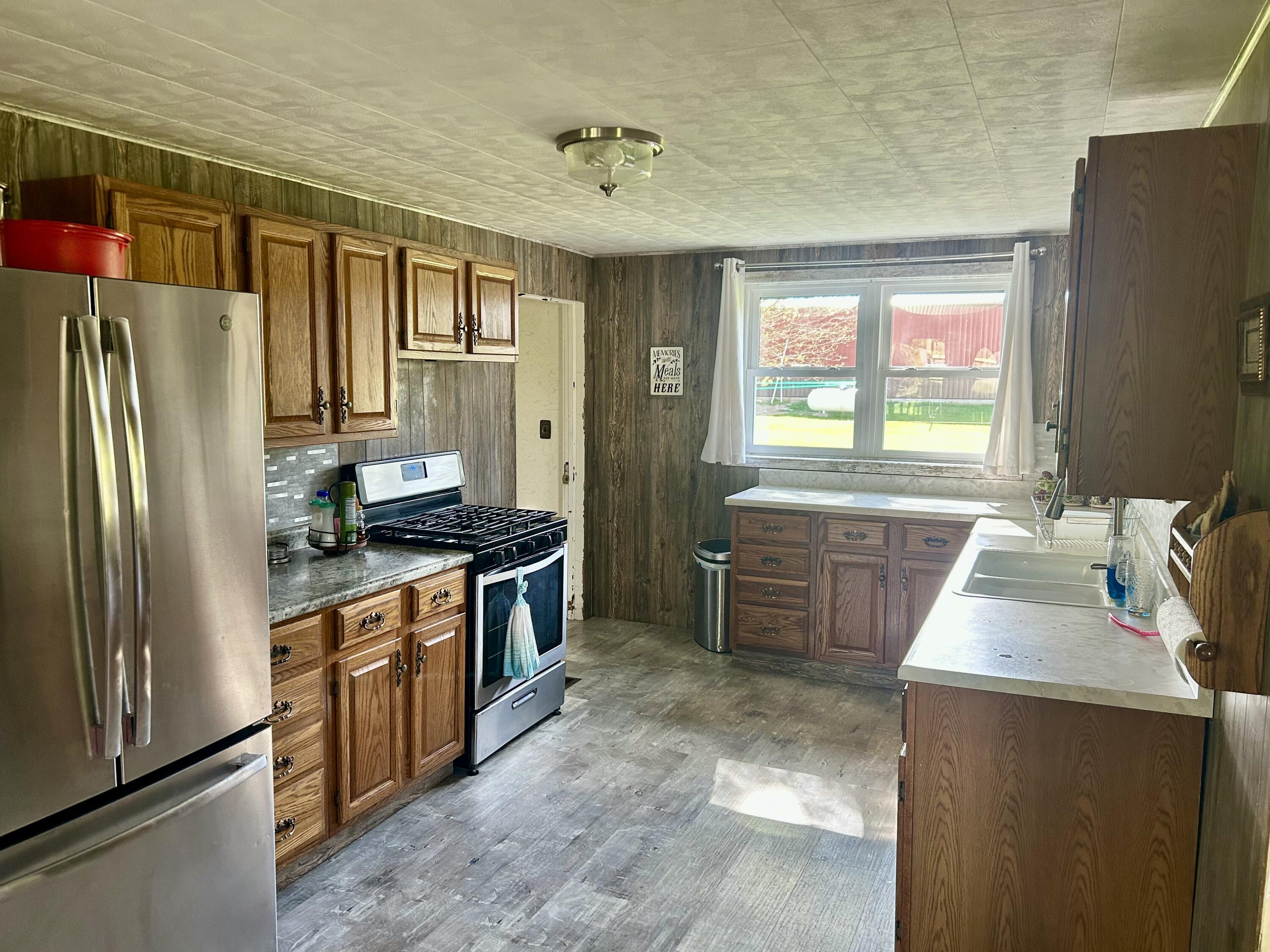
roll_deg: -0.3
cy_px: 476
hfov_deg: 67.3
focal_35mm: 26
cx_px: 635
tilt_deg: -7.3
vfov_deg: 53.1
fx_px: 954
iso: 125
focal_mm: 5.7
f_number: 1.5
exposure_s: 1/121
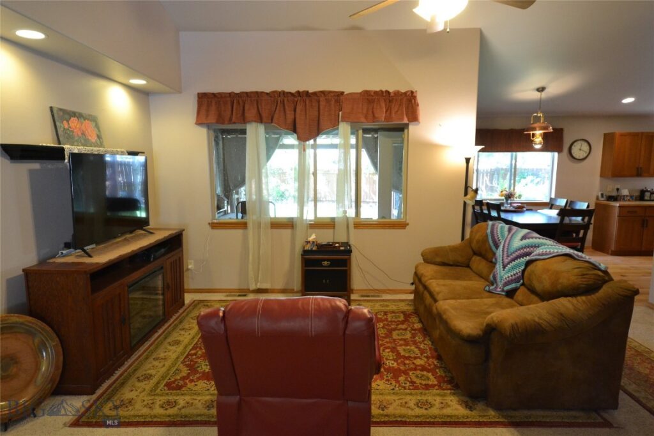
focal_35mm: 22
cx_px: 327
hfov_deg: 77.3
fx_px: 409
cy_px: 218
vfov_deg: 56.2
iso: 1400
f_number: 4
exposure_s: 1/60
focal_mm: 15
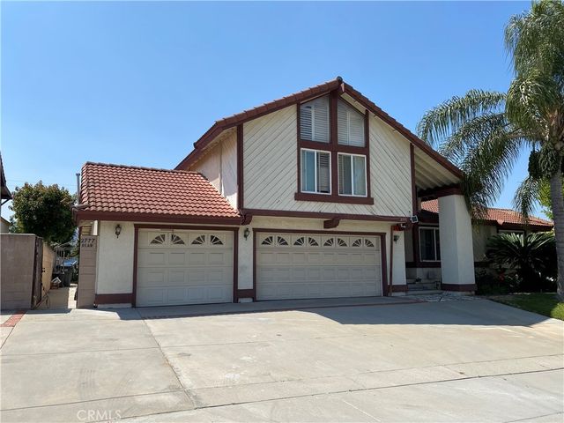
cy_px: 212
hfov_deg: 67.3
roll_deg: +0.6
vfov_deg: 53.1
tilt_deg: +7.6
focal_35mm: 26
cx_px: 282
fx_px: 424
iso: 32
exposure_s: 1/3300
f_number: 1.8
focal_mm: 4.25
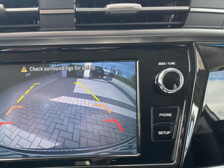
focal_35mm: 39
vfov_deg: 36.0
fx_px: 252
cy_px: 126
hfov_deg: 46.4
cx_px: 59
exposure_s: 1/122
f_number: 1.6
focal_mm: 5.1
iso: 50
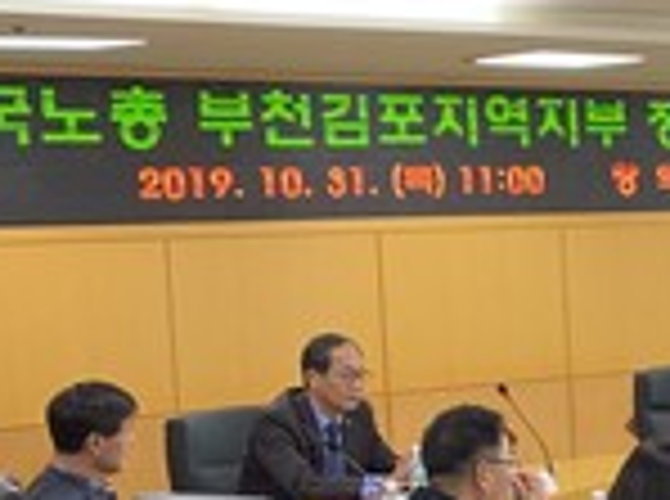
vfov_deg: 13.9
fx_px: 2027
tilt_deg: -6.2
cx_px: 1178
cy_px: 423
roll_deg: +1.5
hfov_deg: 16.1
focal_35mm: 105
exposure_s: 1/60
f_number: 1.8
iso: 64
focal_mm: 4.25
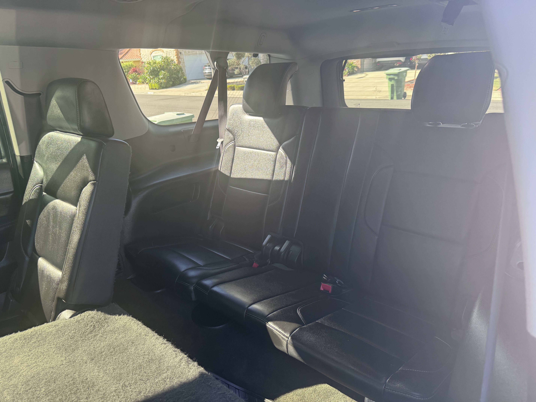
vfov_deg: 56.8
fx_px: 372
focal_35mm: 24
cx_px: 268
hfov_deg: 71.6
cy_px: 201
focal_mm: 6.76
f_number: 1.78
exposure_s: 1/121
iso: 160
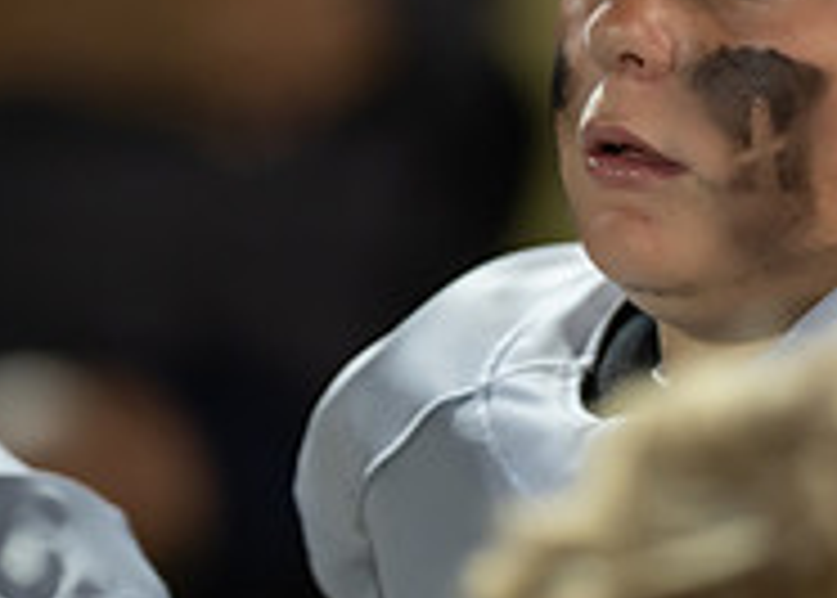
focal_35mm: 473
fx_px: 11248
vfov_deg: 3.0
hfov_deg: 4.3
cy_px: 145
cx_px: 632
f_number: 1.8
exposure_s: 1/400
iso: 1600
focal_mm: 135
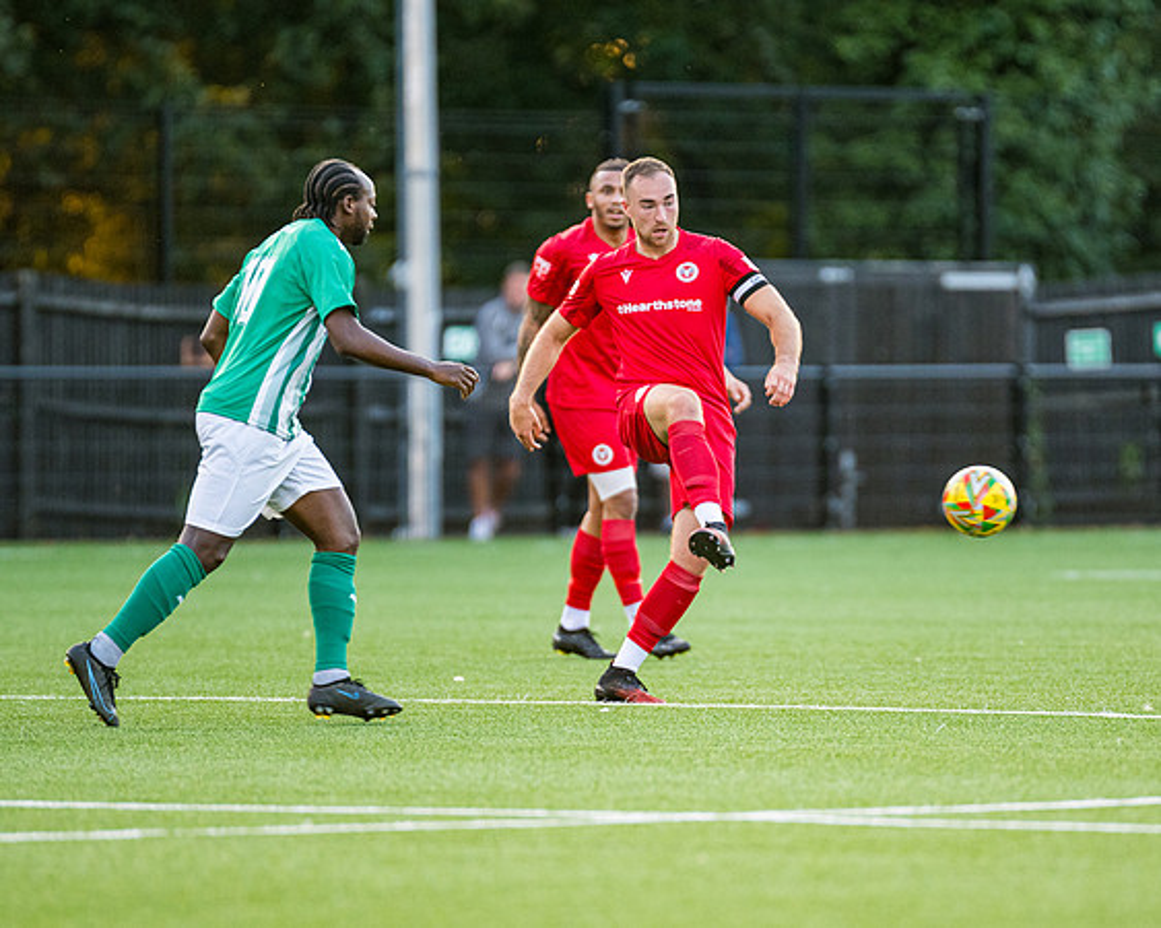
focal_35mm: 471
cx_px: 739
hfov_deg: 4.1
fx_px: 16184
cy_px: 546
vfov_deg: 3.3
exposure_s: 1/640
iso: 1250
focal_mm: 300
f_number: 2.8
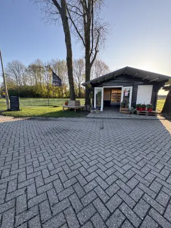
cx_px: 86
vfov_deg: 102.1
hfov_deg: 85.7
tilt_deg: -10.1
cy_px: 114
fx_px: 92
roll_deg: -0.4
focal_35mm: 14
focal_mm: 2.22
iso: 64
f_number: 2.2
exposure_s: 1/241
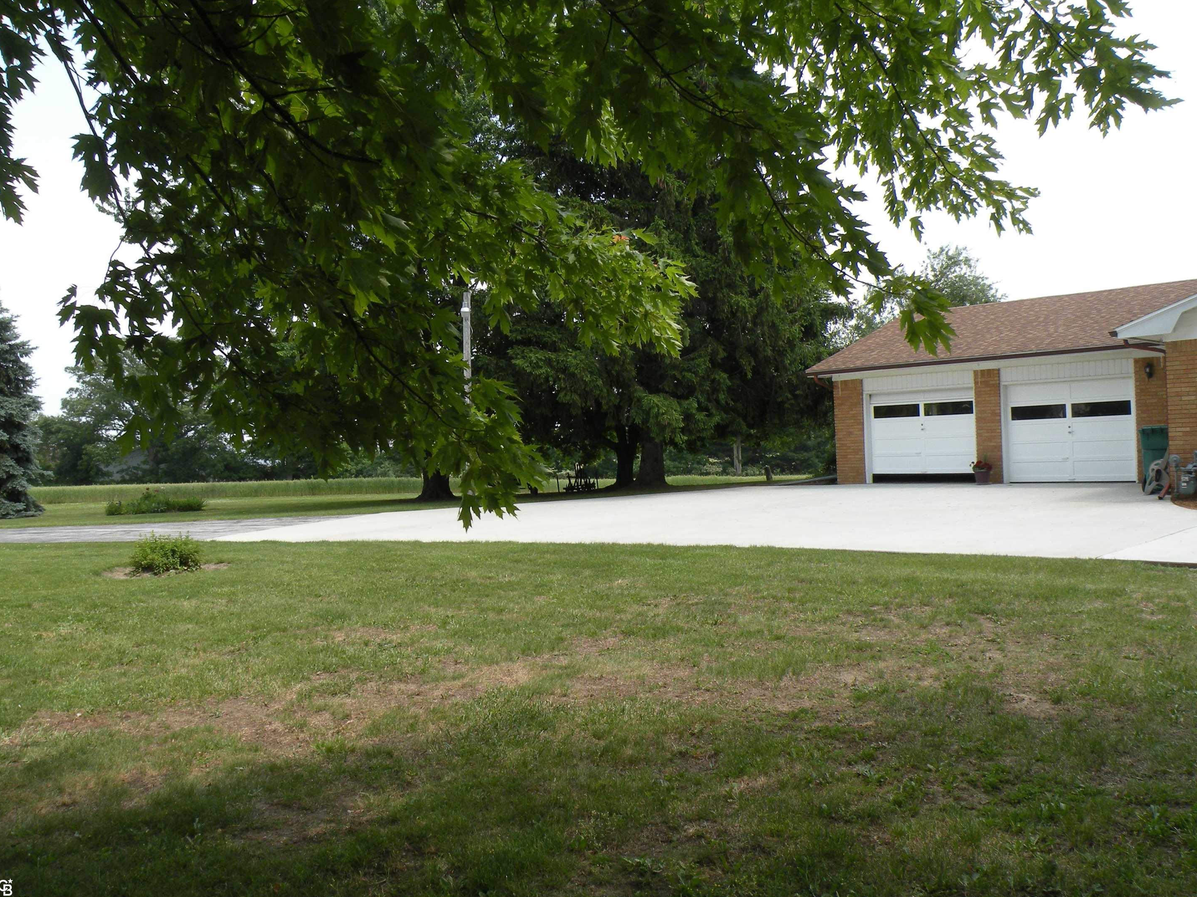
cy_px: 427
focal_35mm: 29
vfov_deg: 48.2
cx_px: 621
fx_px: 1003
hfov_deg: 61.6
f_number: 5
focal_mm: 4.7
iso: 64
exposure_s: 1/180
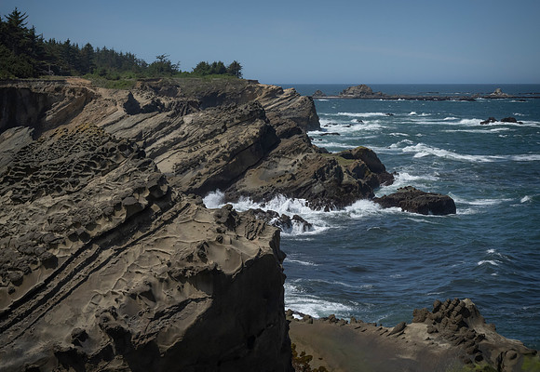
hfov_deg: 27.3
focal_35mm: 73
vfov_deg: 19.0
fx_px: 1112
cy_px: 186
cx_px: 273
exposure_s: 1/4000
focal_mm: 66
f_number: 11
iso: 1250
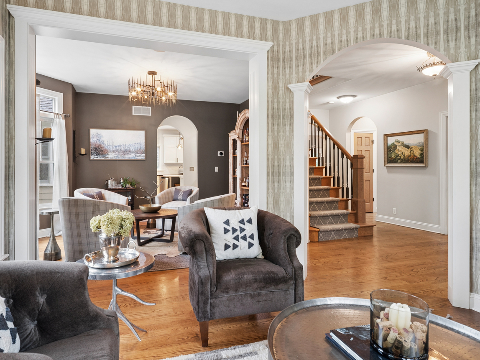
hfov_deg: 84.3
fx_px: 263
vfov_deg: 68.5
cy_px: 162
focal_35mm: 19
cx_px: 210
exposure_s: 1/13
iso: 640
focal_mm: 14
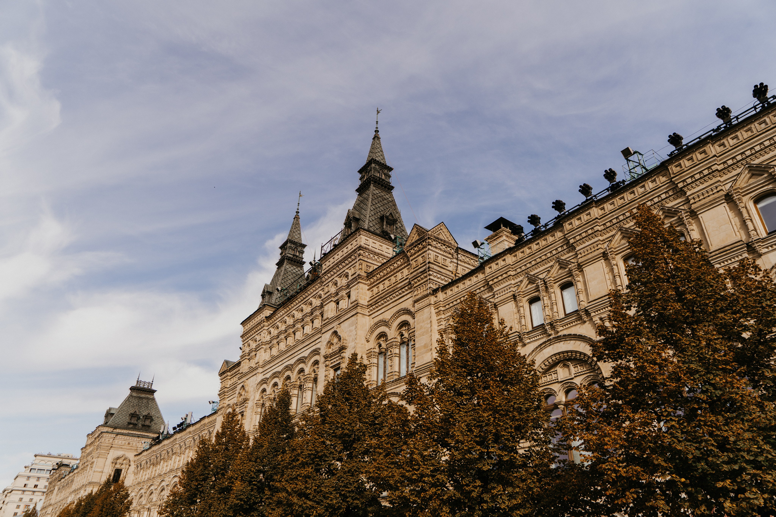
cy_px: 258
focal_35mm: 24
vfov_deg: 53.1
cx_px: 388
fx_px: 517
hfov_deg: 73.7
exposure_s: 1/400
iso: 100
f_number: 4
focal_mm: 24
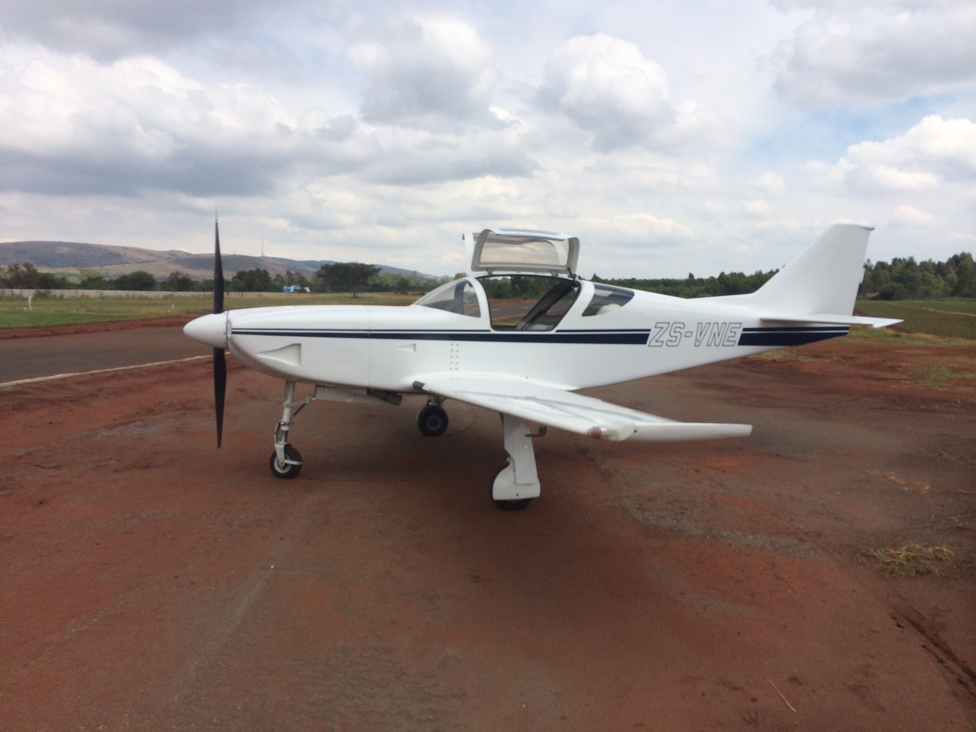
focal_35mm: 30
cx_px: 488
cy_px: 366
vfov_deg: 46.8
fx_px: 846
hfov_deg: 60.0
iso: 40
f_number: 2.2
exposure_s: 1/3165
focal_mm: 4.12
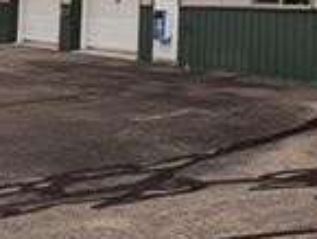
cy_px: -145
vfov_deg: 13.0
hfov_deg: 17.1
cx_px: 450
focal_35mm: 106
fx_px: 972
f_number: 1.78
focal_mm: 6.76
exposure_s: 1/992
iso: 80
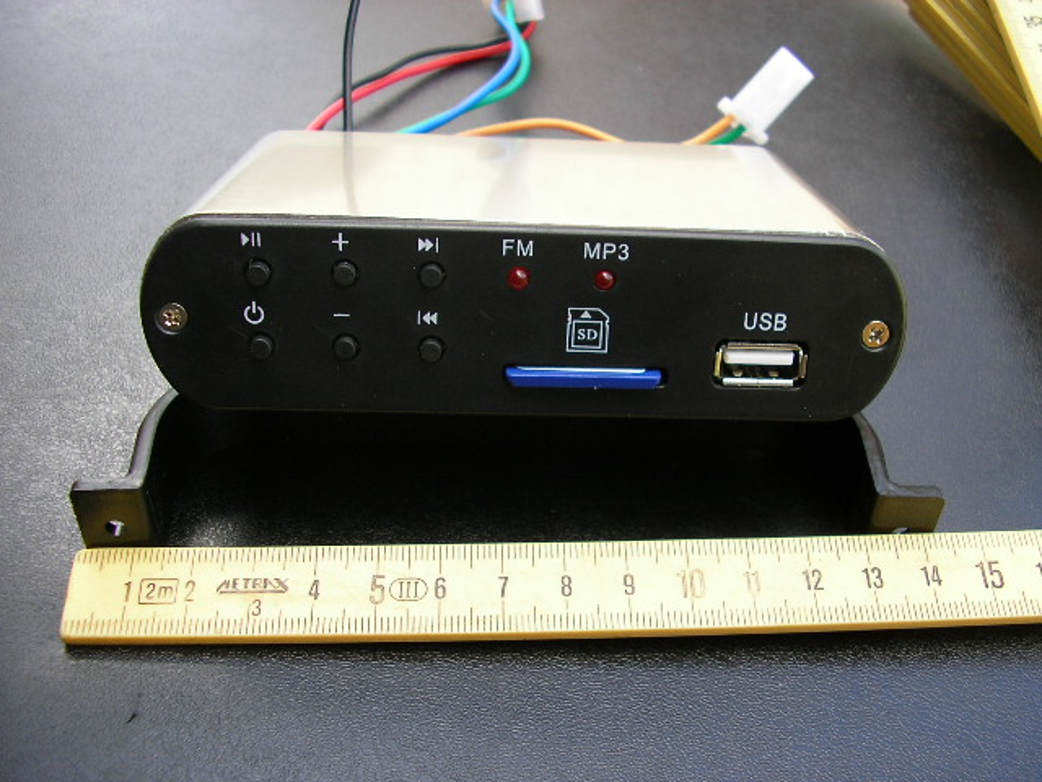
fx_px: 1234
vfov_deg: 35.1
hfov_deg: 45.8
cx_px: 521
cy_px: 391
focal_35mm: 41
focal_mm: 6.3
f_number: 3
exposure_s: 1/127
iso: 50
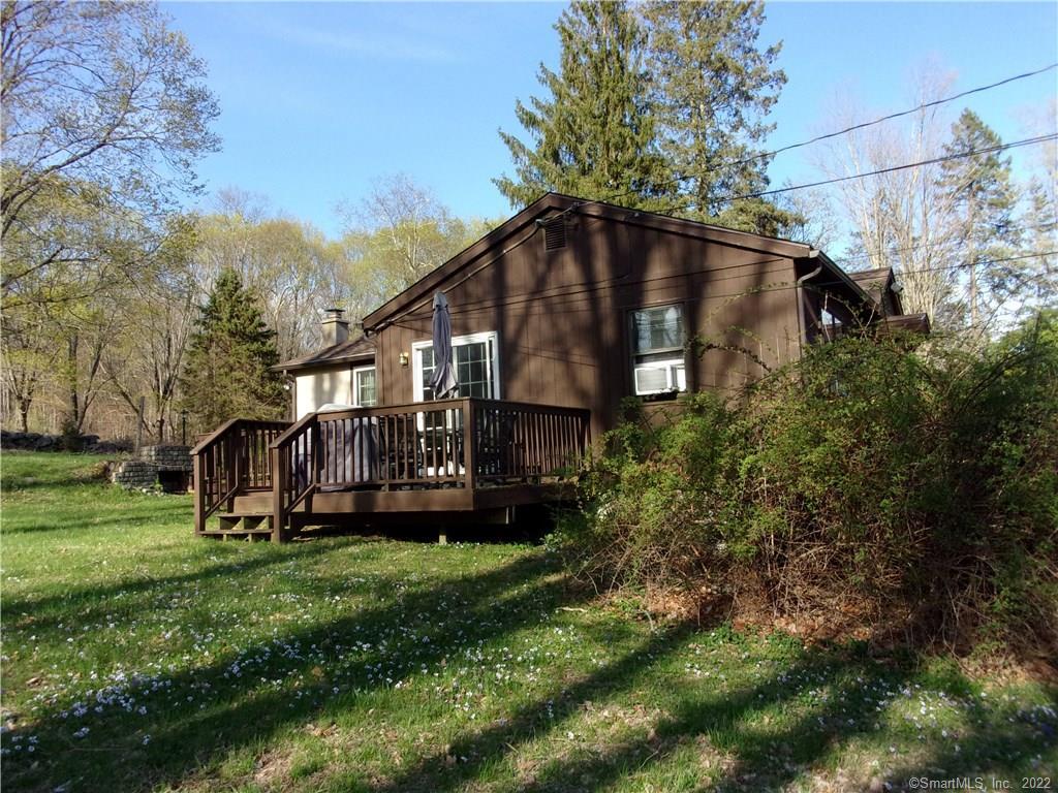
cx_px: 529
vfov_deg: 49.7
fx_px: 856
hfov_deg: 63.4
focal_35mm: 28
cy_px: 396
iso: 200
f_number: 10.8
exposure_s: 1/100
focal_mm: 5.1
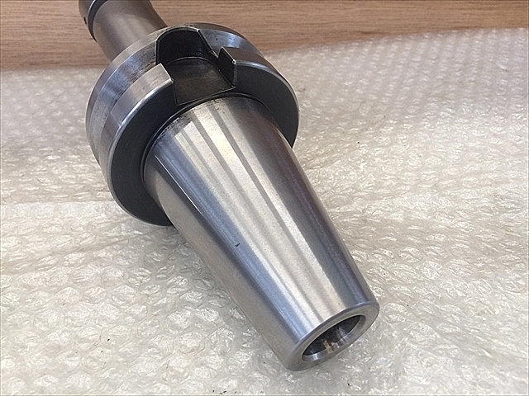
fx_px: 443
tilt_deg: -41.2
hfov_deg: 61.7
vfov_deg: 48.2
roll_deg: +0.5
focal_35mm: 29
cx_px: 264
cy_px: 198
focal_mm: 4.15
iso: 40
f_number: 2.2
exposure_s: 1/30
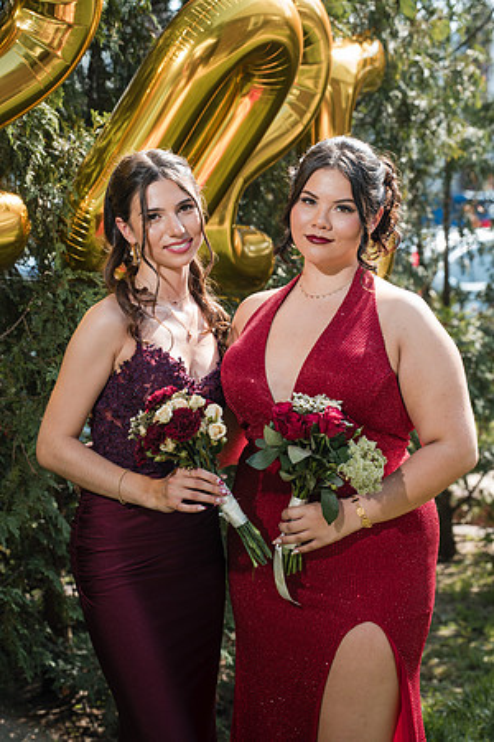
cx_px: 247
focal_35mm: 87
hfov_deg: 15.7
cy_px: 371
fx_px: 1791
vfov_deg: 23.4
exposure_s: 1/250
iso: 200
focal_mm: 87
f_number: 5
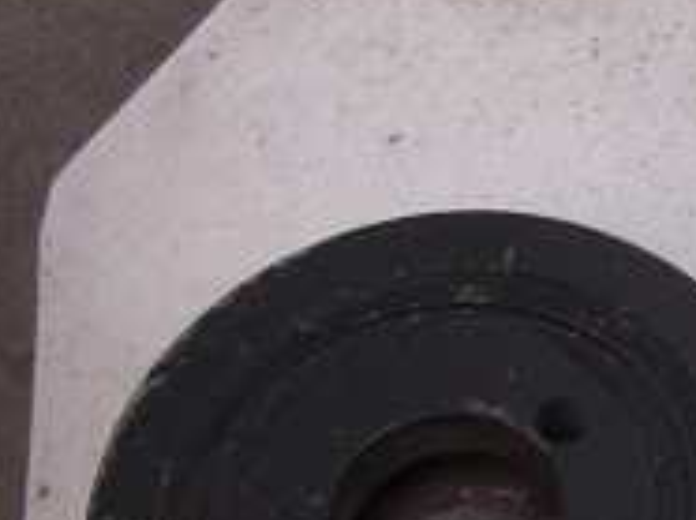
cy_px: 307
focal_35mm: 131
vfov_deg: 11.3
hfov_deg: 13.8
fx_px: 2631
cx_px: 1167
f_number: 2.8
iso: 100
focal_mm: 5.8
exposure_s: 1/160
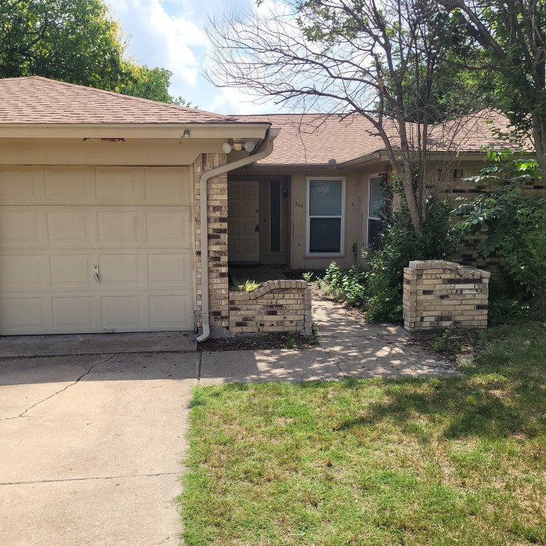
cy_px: 273
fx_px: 553
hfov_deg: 52.5
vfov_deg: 52.5
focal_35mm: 31
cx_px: 273
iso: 40
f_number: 1.8
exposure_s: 1/1814
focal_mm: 5.4
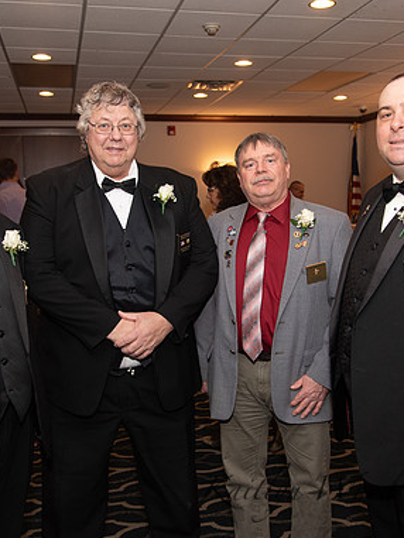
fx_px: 638
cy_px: 270
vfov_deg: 45.8
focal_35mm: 41
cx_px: 201
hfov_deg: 35.2
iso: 800
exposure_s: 1/200
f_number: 4
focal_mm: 28
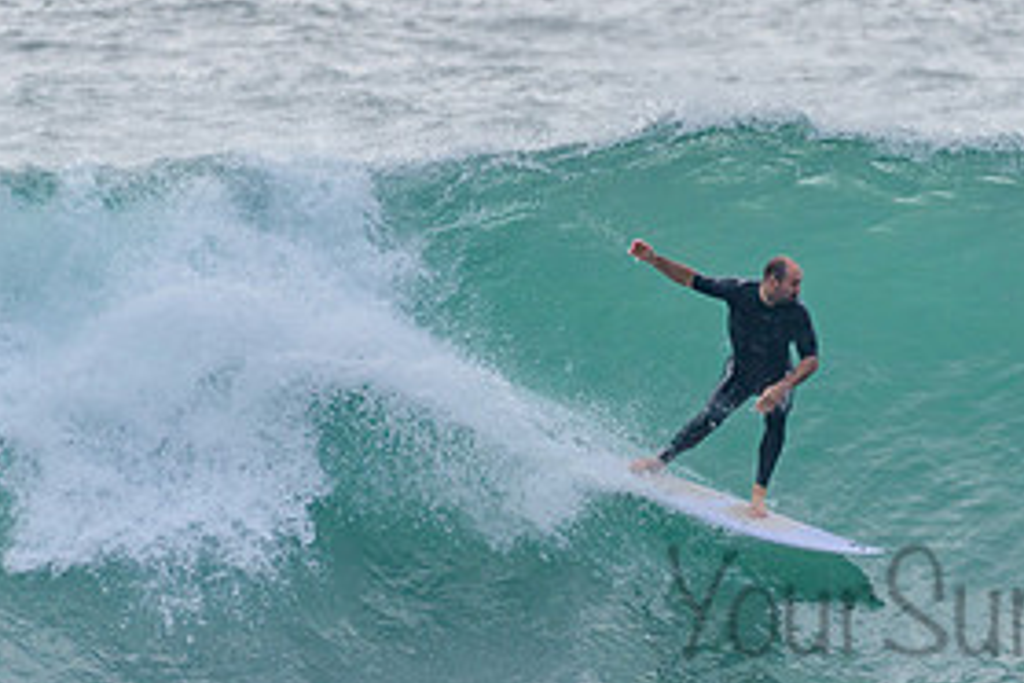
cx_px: 807
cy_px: 444
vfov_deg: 1.1
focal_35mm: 1274
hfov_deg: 1.6
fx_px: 36235
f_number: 5.6
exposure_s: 1/2000
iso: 400
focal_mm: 500
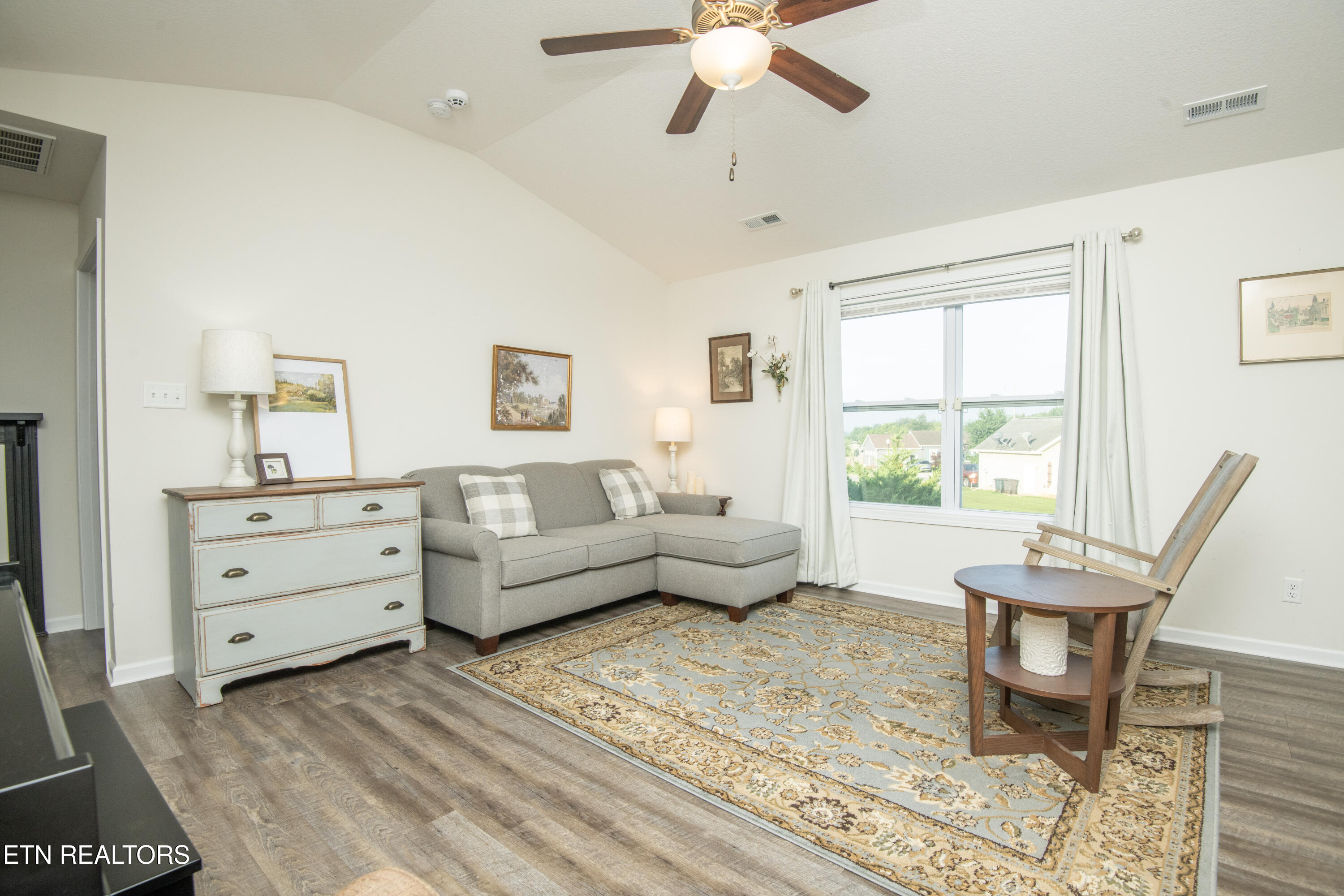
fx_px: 597
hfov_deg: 96.7
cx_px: 672
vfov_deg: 73.7
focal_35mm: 16
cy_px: 448
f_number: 9
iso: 400
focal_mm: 16
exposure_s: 1/250
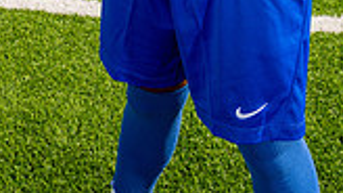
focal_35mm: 69
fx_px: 627
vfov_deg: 13.1
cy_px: -271
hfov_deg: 30.6
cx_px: 153
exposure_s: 1/125
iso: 50
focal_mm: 24
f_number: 7.1
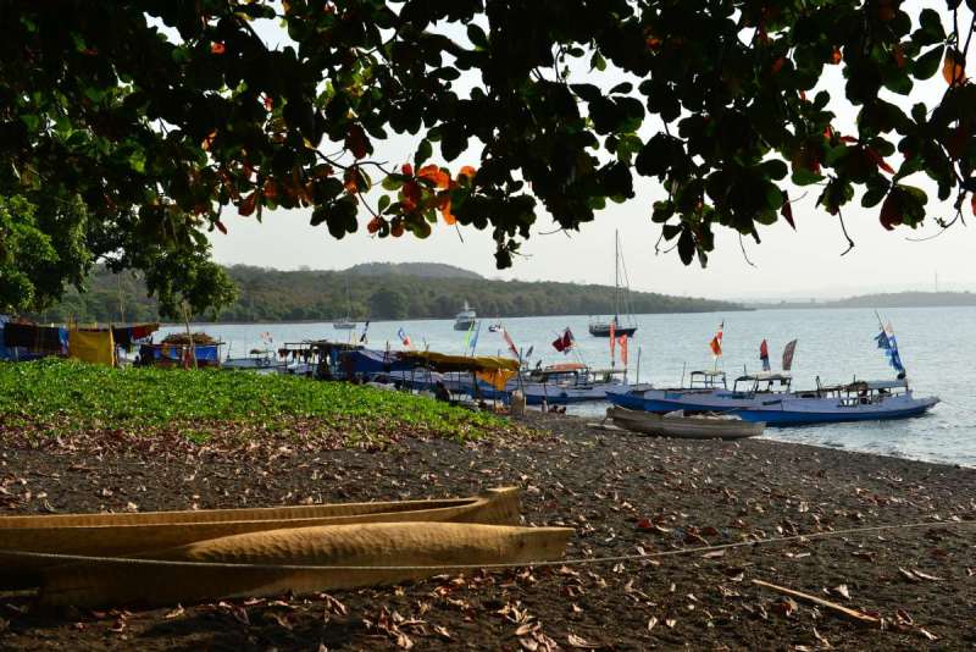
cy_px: 326
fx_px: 1492
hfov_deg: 36.2
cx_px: 488
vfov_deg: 24.6
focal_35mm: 55
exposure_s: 1/400
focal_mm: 55
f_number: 10
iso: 250
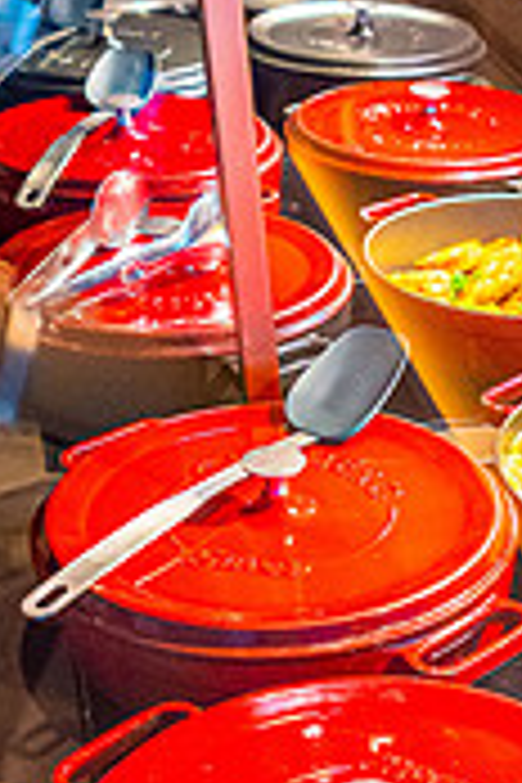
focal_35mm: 62
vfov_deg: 29.9
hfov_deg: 20.7
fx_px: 1348
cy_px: 801
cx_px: 594
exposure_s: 1/250
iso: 4000
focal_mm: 16
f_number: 3.2
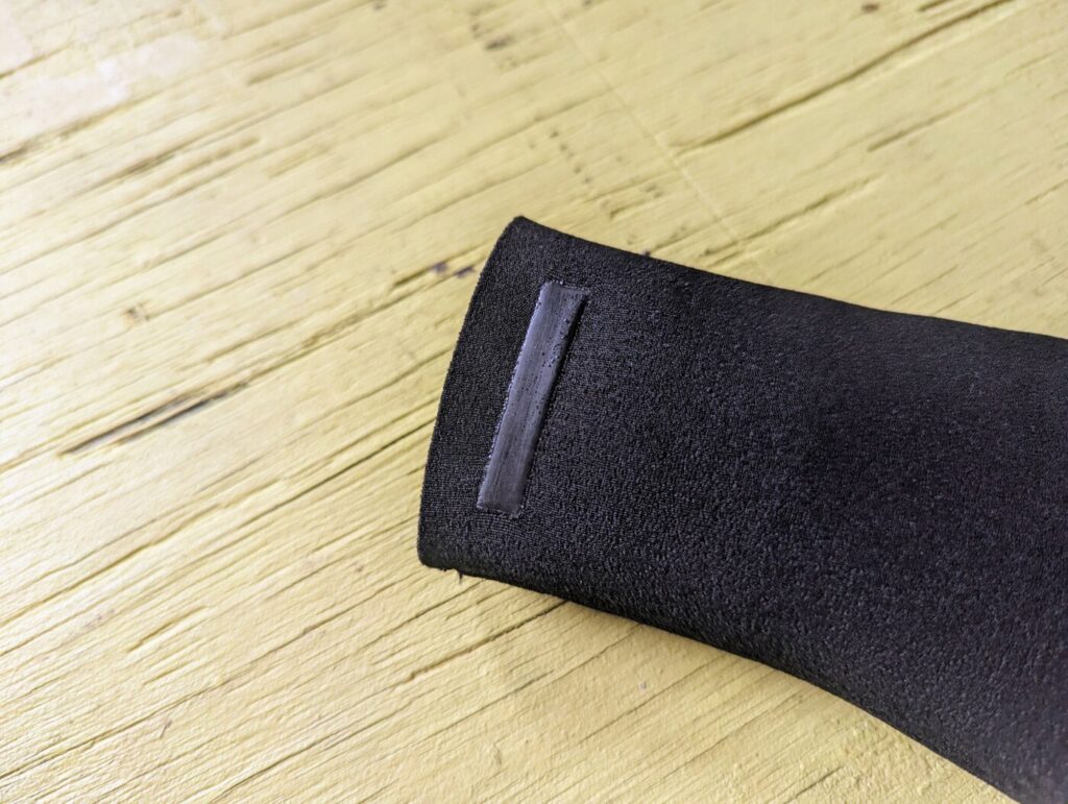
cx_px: 534
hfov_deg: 71.5
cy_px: 402
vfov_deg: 56.9
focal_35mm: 24
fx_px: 742
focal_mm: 6.81
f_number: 1.85
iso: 654
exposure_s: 1/179
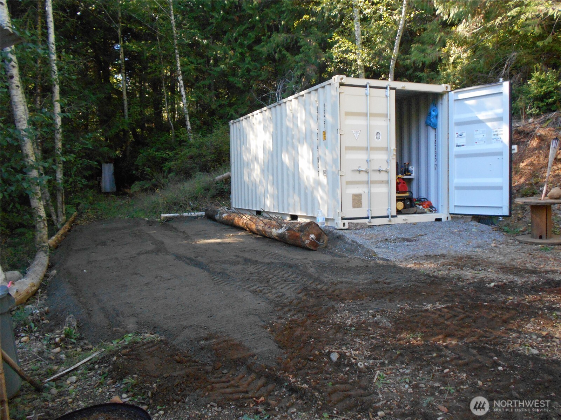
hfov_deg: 63.4
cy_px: 210
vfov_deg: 49.7
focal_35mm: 28
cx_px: 280
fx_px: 454
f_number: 3.4
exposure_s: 1/250
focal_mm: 5.1
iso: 450
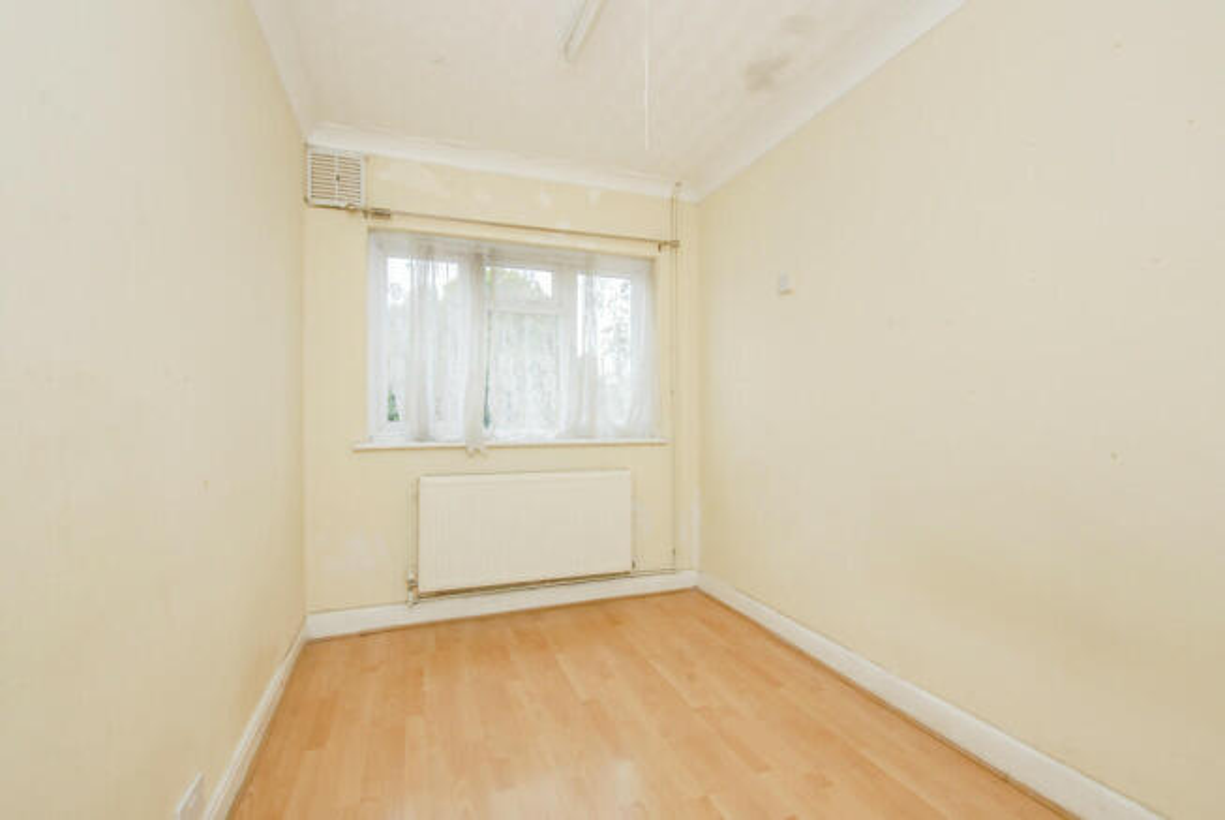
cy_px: 410
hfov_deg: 100.3
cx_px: 612
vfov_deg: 77.5
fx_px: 511
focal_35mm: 15
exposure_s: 1/40
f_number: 13
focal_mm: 10
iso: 400
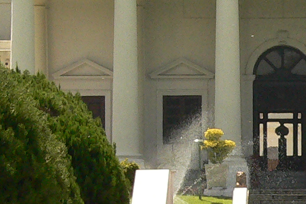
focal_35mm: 367
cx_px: 284
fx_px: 3120
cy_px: 23
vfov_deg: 3.7
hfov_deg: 5.6
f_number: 5.6
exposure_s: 1/640
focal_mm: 15.3
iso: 200
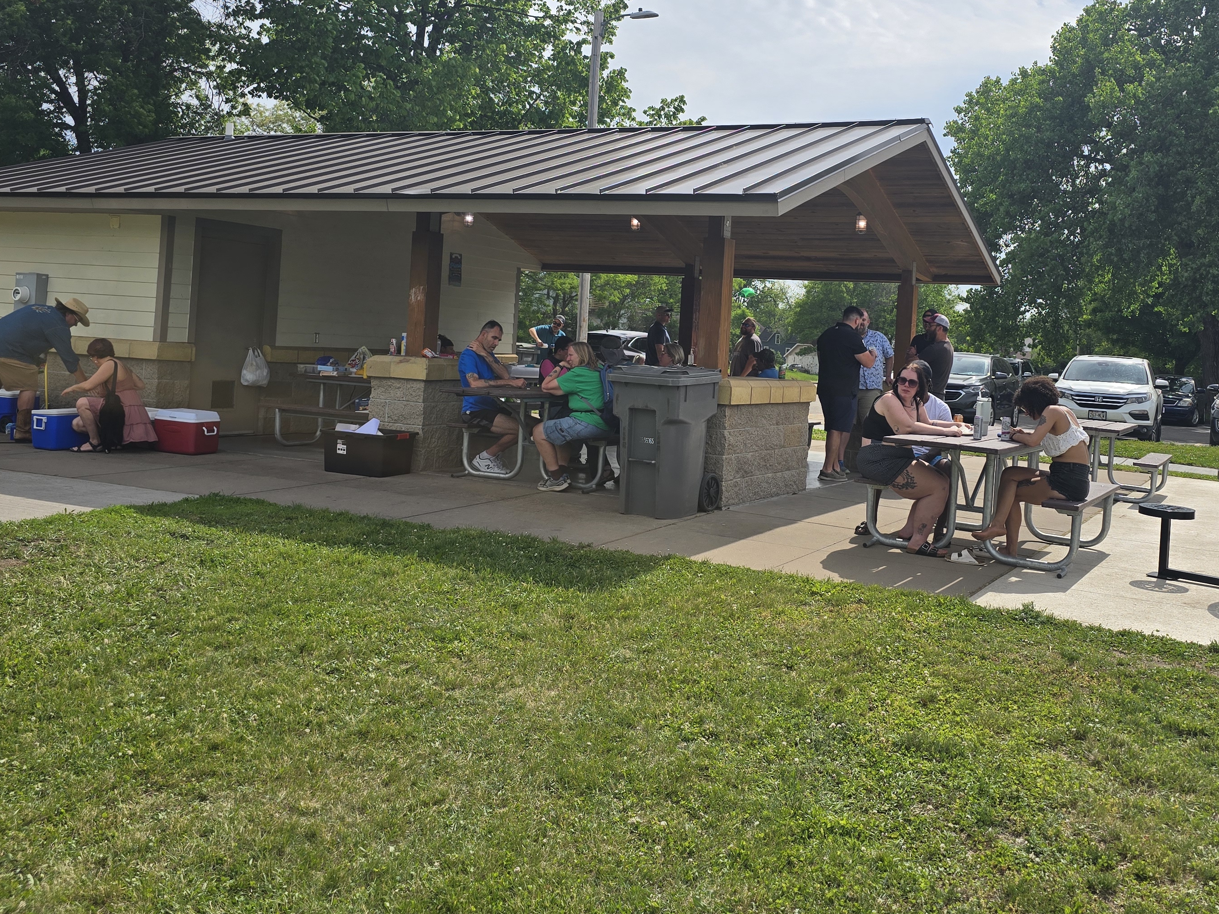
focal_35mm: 34
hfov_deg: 53.6
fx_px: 1197
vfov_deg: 41.5
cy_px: 341
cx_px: 723
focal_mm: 6.3
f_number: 1.7
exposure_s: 1/1501
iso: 12
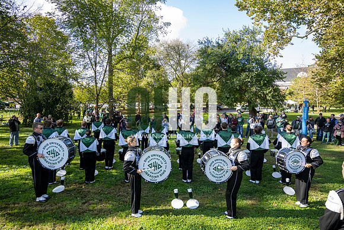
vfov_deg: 53.2
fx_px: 229
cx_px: 172
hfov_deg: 73.7
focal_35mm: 24
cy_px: 115
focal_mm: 24
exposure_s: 1/500
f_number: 4
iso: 320
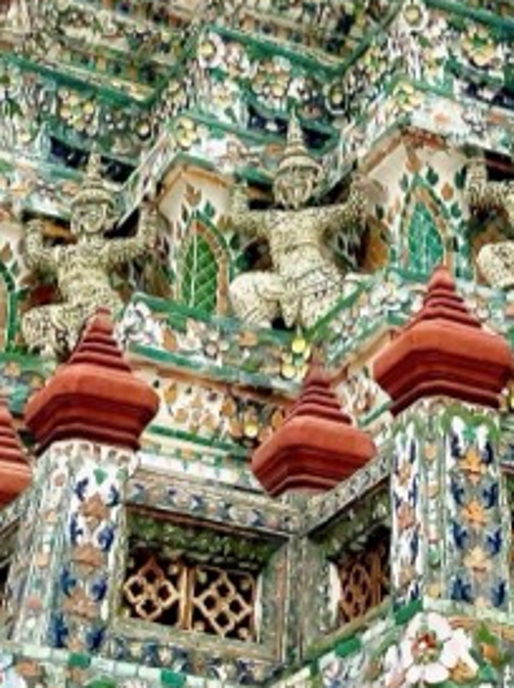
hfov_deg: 16.4
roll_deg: +0.7
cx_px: 413
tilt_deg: +42.2
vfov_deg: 20.3
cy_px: -193
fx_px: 1766
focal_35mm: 89
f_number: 1.6
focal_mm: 4.2
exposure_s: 1/9804
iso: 32
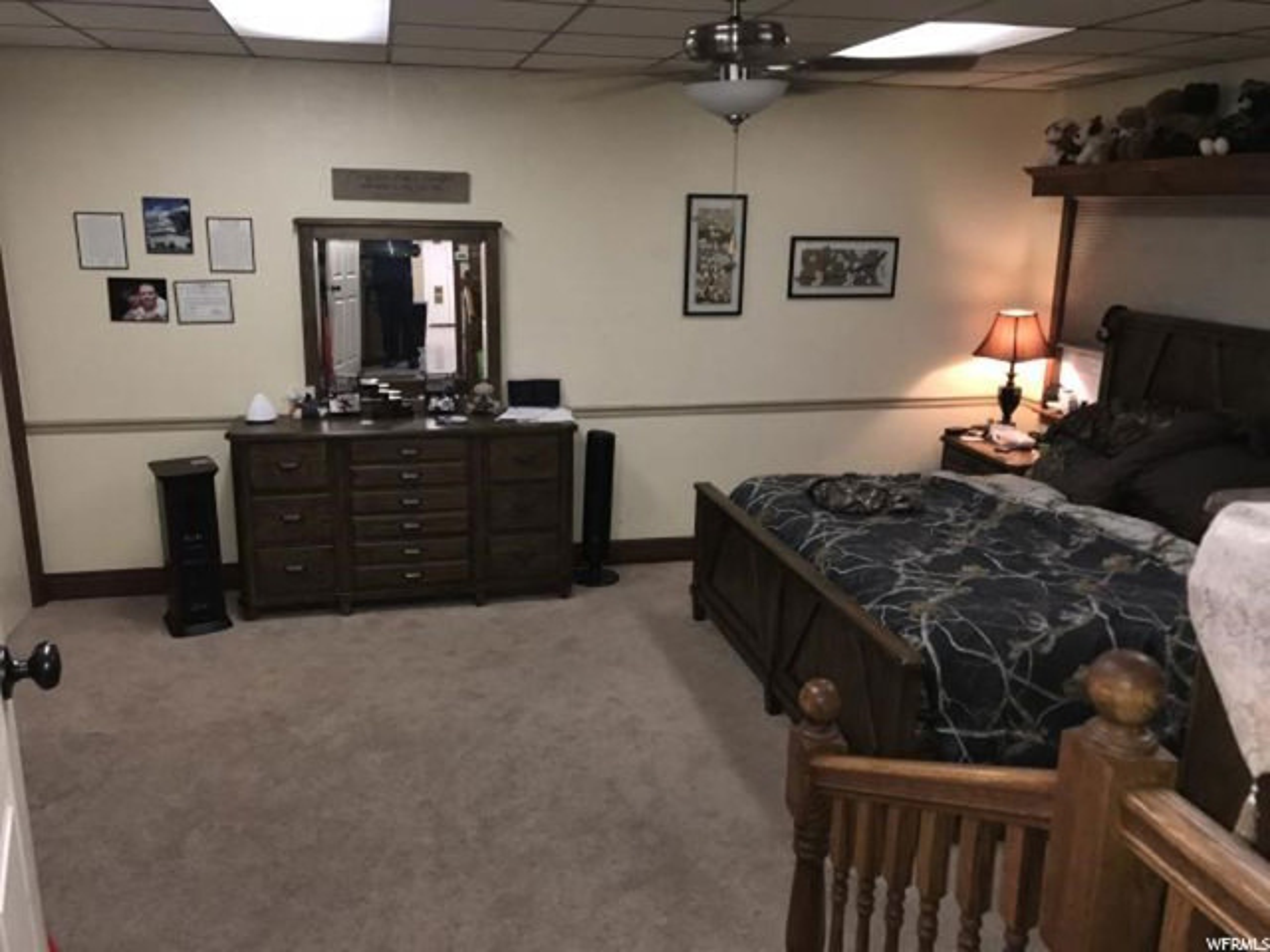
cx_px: 635
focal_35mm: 28
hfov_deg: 63.4
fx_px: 1027
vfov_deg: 49.7
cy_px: 476
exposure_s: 1/24
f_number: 1.8
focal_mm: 3.99
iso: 100
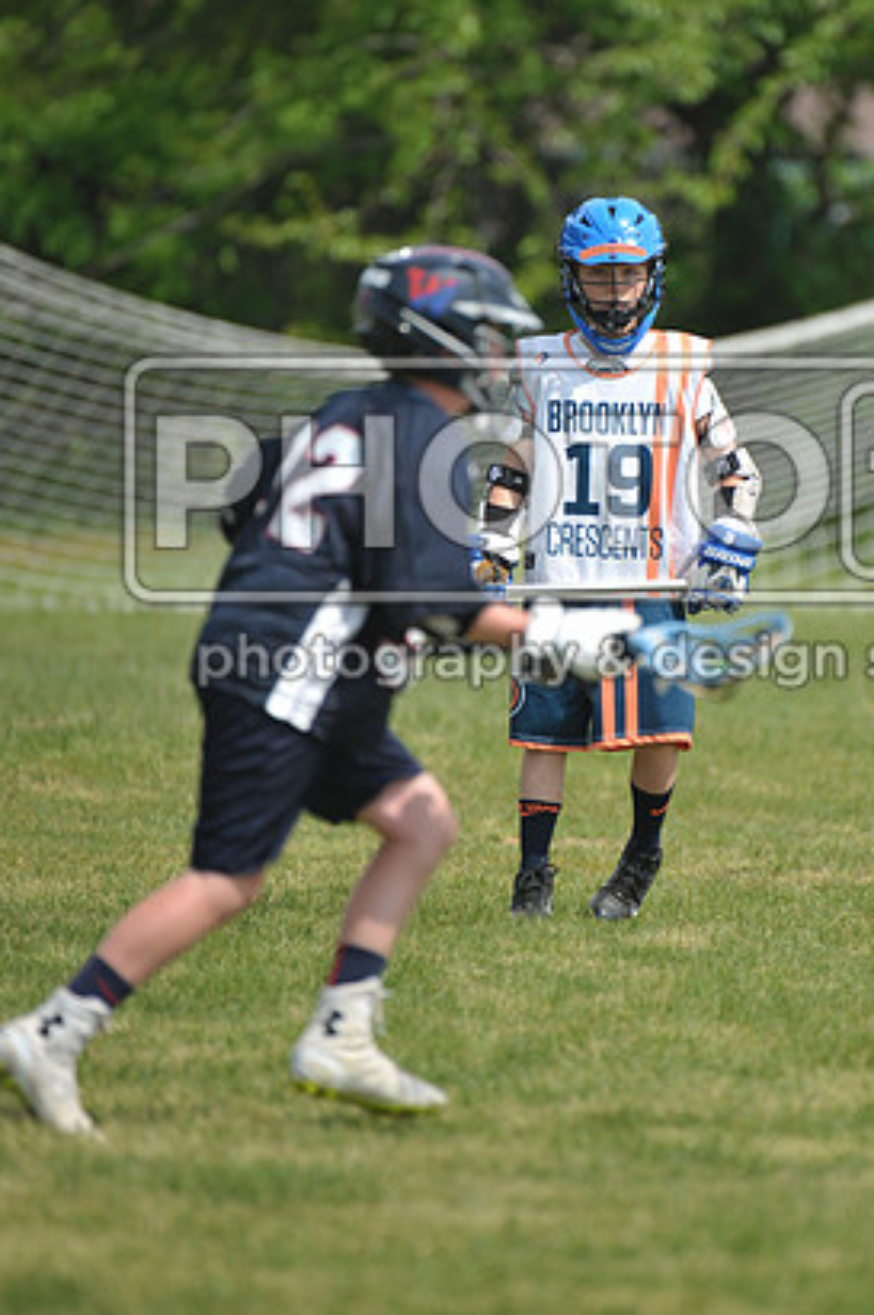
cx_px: 608
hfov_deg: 2.4
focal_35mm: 565
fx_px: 20626
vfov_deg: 3.7
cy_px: 506
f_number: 4
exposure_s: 1/3200
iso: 640
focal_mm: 400
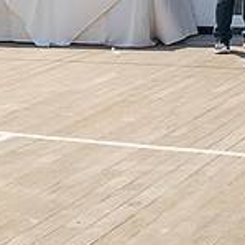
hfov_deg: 13.1
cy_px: 81
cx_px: -214
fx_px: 953
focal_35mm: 119
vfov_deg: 14.6
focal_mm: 36
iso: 200
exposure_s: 1/200
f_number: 9
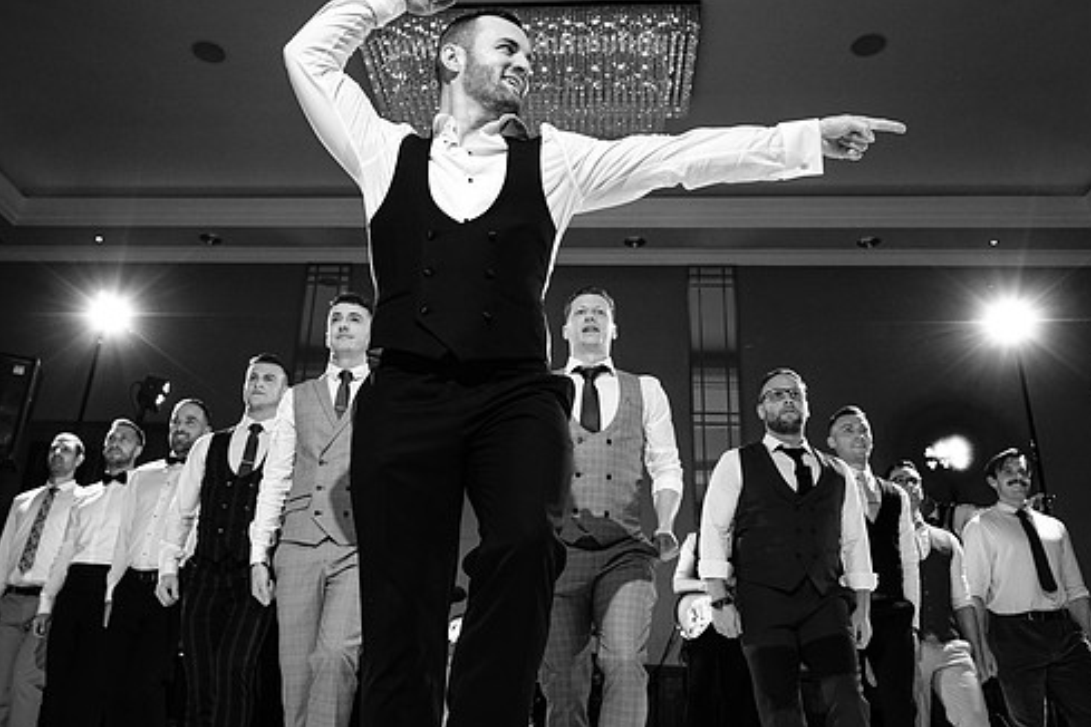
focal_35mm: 32
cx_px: 510
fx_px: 970
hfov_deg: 58.7
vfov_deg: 41.1
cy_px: 355
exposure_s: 1/160
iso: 640
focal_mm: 16
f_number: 2.8
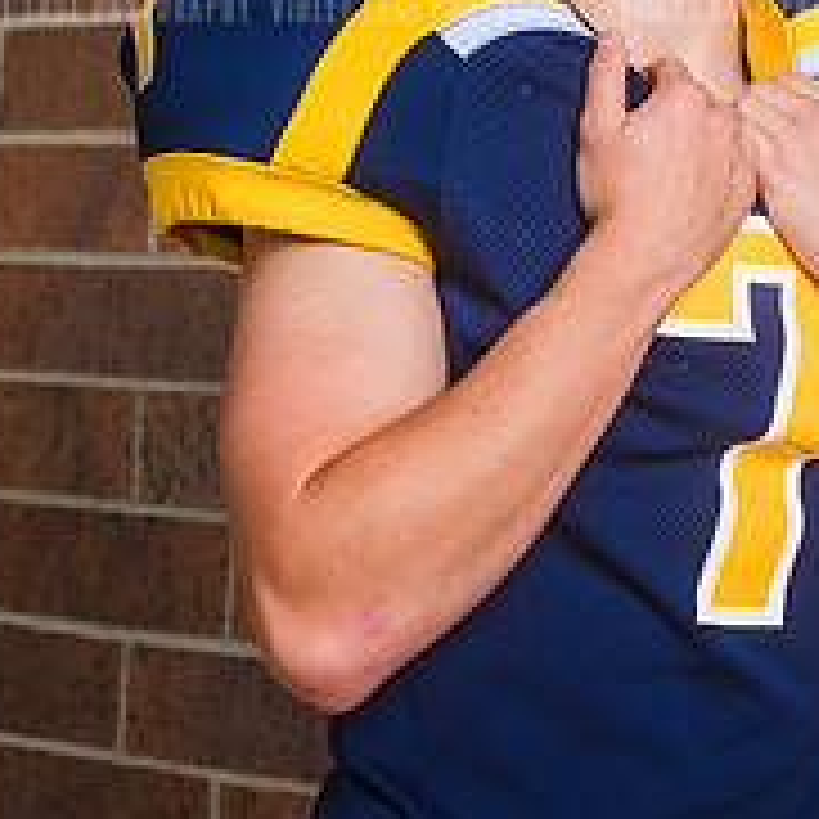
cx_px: 608
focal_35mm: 105
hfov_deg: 16.5
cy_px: 184
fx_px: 2811
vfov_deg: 16.5
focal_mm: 50
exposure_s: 1/250
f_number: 4.5
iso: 125
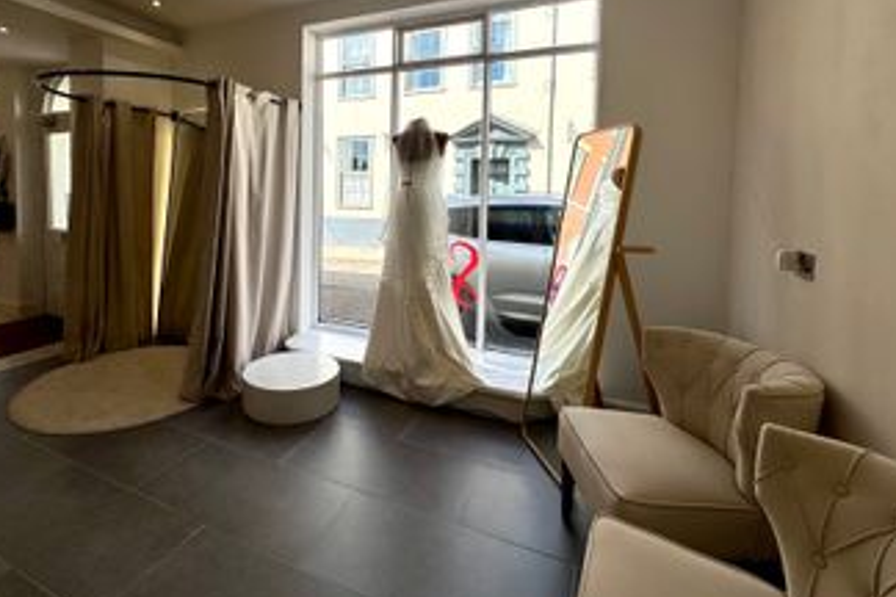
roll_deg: -0.7
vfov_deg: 66.0
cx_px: 382
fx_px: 448
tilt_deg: -1.9
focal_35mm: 18
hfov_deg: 89.4
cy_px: 210
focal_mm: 2.22
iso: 40
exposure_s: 1/779
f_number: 2.2
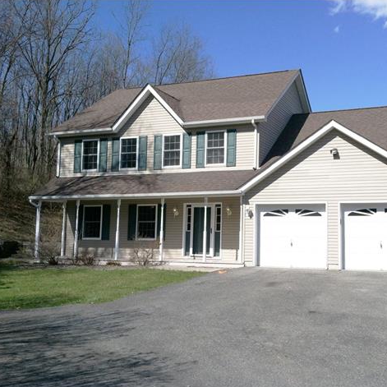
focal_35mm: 42
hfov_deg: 39.9
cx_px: 233
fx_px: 531
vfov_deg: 40.0
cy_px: 195
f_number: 2.8
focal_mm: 3.85
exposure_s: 1/1500
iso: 80
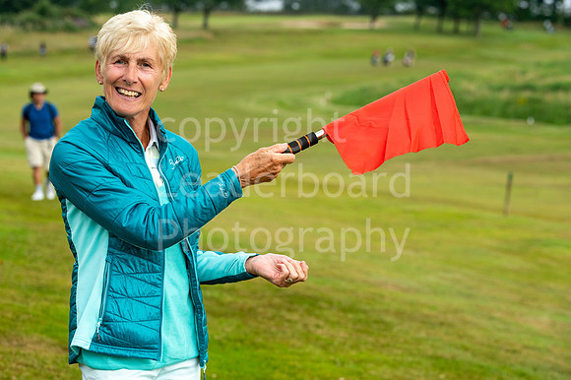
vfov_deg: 10.5
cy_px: 177
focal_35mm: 130
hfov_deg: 15.7
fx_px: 2065
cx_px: 266
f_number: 7.1
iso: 640
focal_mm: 122
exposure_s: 1/1000
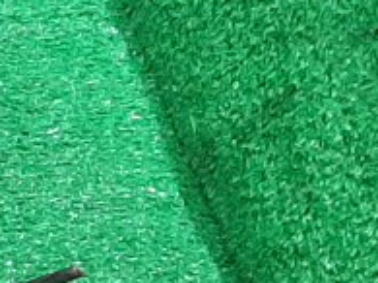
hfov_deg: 7.9
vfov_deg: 7.7
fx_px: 2095
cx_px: -961
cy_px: 159
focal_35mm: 192
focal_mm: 3.93
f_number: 1.7
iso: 207
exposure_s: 1/50
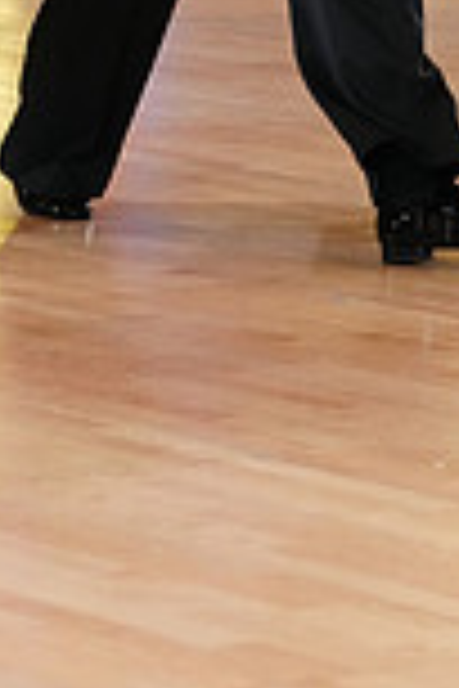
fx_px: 5068
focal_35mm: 265
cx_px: 385
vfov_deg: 7.6
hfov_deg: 5.2
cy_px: -306
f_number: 3.5
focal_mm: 70
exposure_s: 1/500
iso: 3200
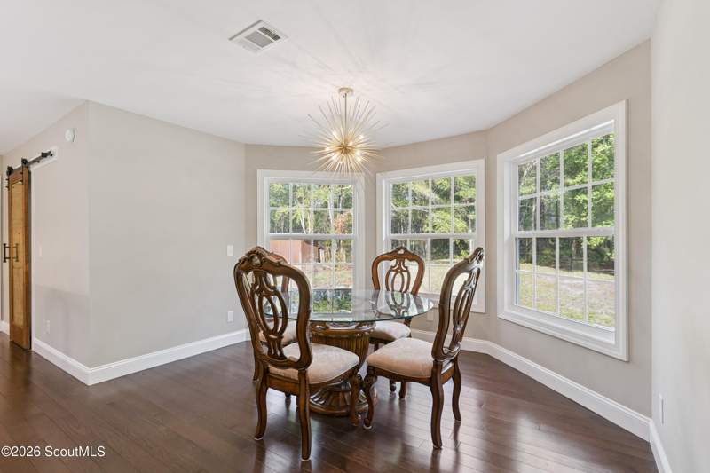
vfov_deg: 70.4
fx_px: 335
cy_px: 236
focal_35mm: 17
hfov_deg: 93.3
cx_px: 355
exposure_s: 1/25
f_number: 8
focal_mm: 17
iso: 250
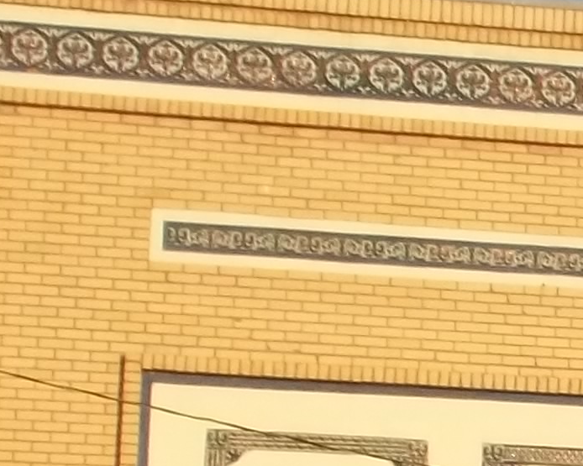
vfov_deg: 7.6
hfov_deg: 8.5
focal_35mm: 199
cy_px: 805
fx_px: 3433
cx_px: 1564
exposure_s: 1/125
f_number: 8
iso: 64
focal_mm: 5.9
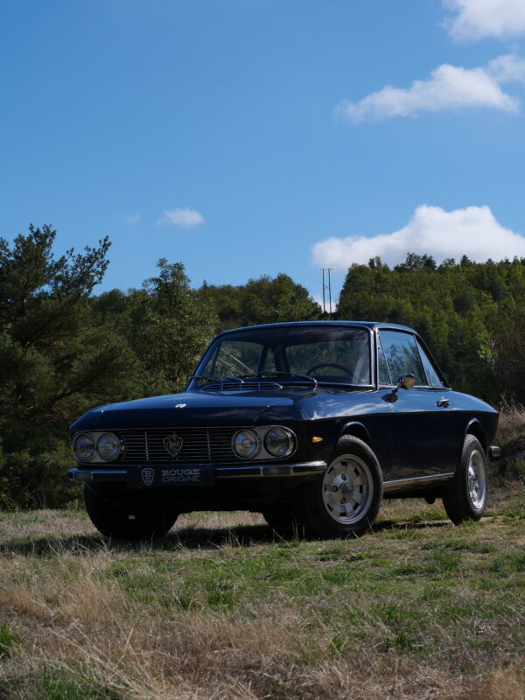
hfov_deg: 16.1
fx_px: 1860
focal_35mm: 92
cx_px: 262
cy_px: 350
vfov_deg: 21.3
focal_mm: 46
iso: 200
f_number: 10
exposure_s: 1/640
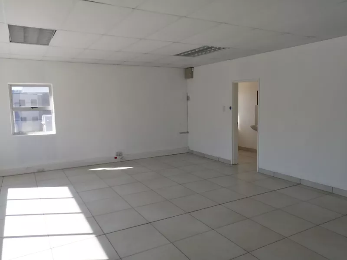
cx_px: 174
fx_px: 271
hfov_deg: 65.3
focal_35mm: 27
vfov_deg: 51.4
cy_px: 130
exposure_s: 1/145
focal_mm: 3.62
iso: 50
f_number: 1.8
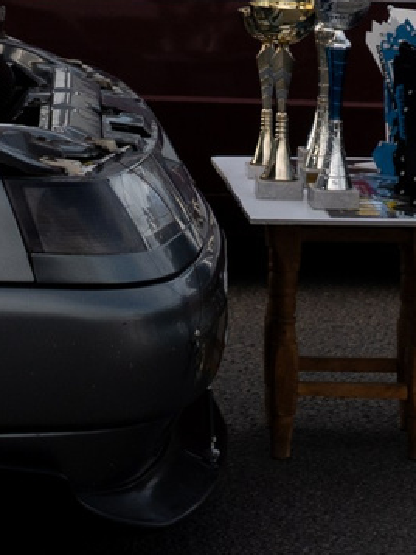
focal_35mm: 241
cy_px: -19
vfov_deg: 8.2
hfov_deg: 6.2
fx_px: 3859
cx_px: 132
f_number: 2.2
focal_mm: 35
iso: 100
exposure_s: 1/1600
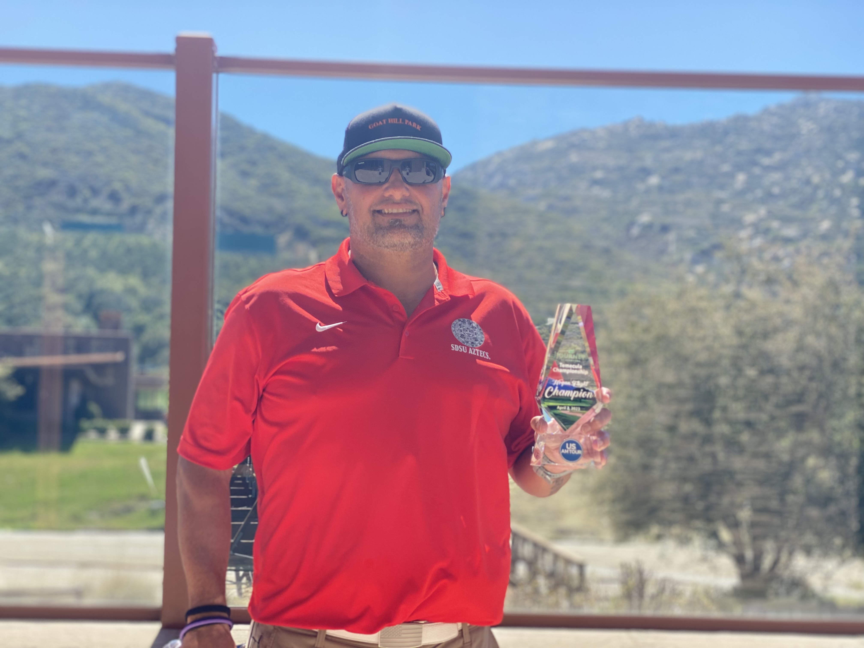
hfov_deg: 36.8
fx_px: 1298
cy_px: 324
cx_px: 432
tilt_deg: +3.7
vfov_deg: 28.0
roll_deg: -1.6
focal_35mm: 52
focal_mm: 6
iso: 20
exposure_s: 1/888
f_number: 2
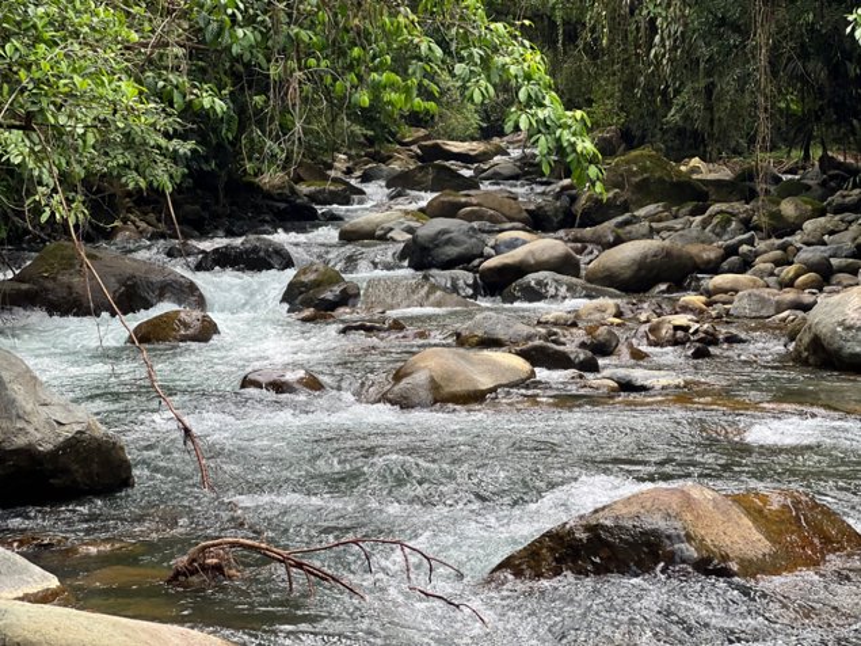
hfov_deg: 25.3
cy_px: 323
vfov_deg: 19.1
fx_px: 1915
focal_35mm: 77
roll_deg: +1.1
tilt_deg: -2.5
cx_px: 430
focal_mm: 9
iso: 25
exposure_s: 1/121
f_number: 2.8
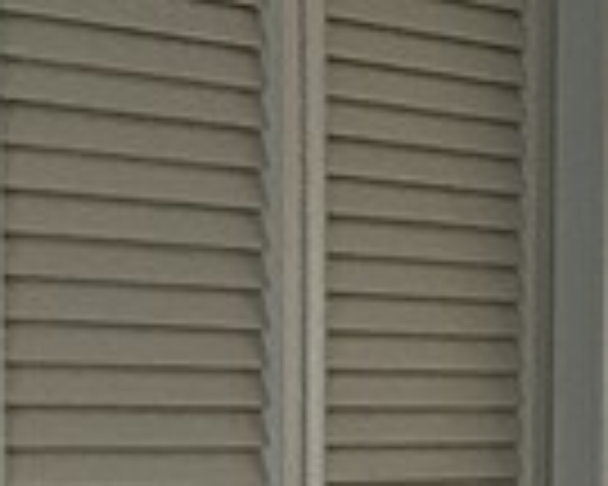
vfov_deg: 6.9
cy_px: 1066
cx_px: 730
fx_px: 3869
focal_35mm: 215
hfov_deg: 8.9
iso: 64
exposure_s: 1/120
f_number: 1.8
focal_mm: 3
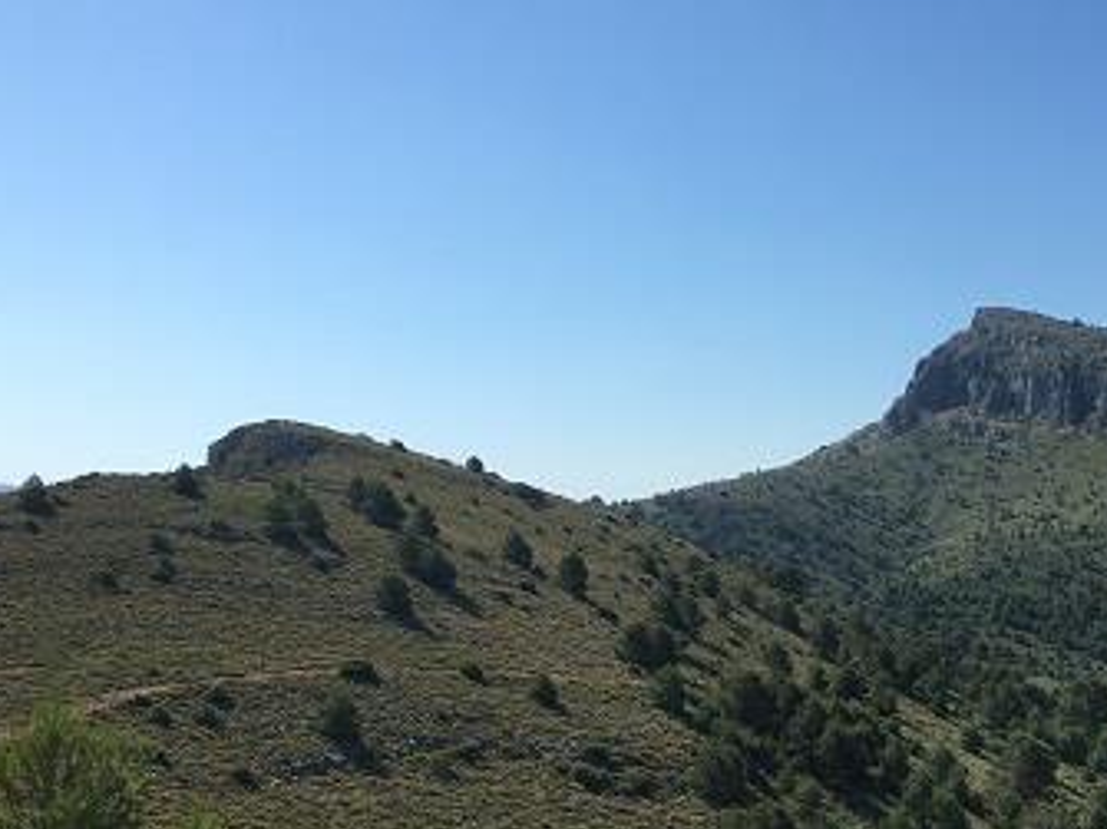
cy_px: 634
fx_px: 1662
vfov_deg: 27.6
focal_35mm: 52
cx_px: 813
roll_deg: -1.8
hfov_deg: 36.1
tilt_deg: -4.5
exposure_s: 1/1538
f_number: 2.2
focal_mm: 4.15
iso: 25
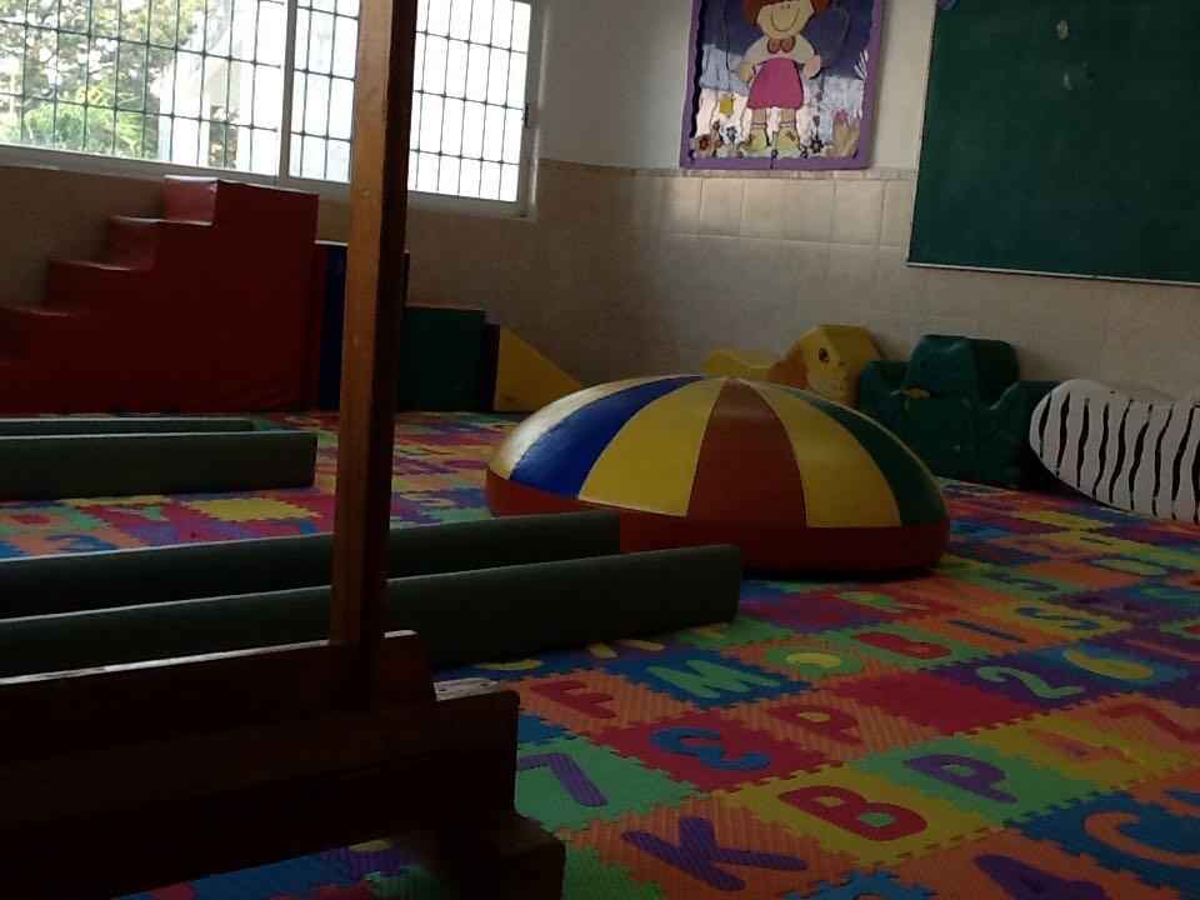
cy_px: 450
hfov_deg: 42.9
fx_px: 1525
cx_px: 600
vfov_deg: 32.9
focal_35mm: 44
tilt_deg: -9.7
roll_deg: -3.8
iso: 50
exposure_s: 1/100
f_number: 2.4
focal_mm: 2.03
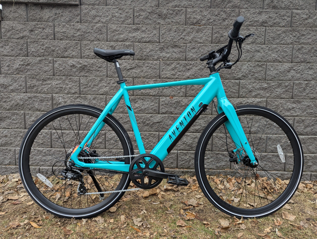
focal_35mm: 24
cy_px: 120
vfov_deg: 56.9
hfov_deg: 71.5
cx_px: 158
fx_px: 220
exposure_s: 1/122
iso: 43
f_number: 1.85
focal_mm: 6.81
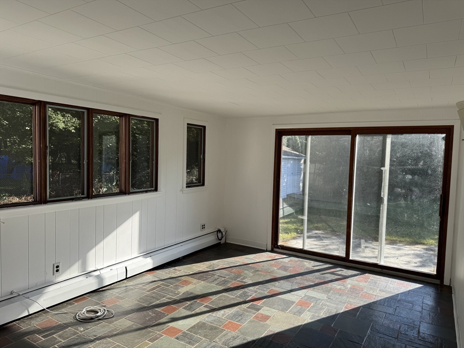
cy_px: 174
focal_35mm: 24
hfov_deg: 71.6
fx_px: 322
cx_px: 232
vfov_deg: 56.8
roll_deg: -1.8
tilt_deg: -3.7
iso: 80
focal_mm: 6.76
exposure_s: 1/938
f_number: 1.78
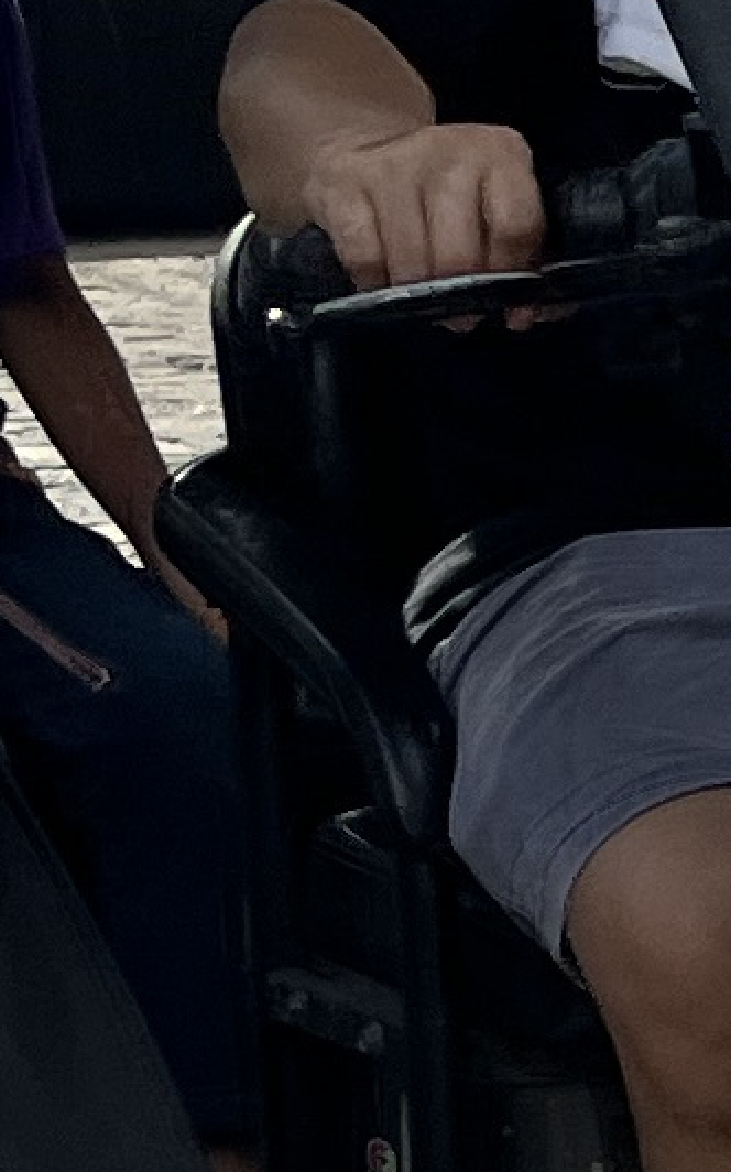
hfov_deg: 6.0
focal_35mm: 209
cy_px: 868
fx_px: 6669
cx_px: 1850
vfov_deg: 10.0
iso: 50
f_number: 1.6
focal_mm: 5.1
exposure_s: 1/1497
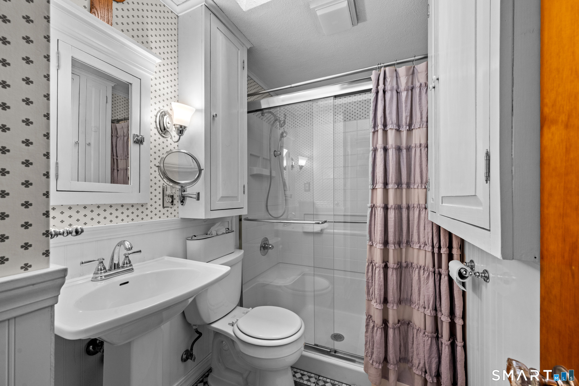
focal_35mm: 14
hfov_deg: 104.3
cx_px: 290
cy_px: 193
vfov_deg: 81.2
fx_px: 225
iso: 320
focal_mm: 14
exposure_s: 1/3
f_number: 9
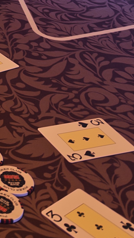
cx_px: -201
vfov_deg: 16.8
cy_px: -189
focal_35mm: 106
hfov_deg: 9.9
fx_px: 670
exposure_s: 1/63
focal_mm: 6.76
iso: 50
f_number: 1.78
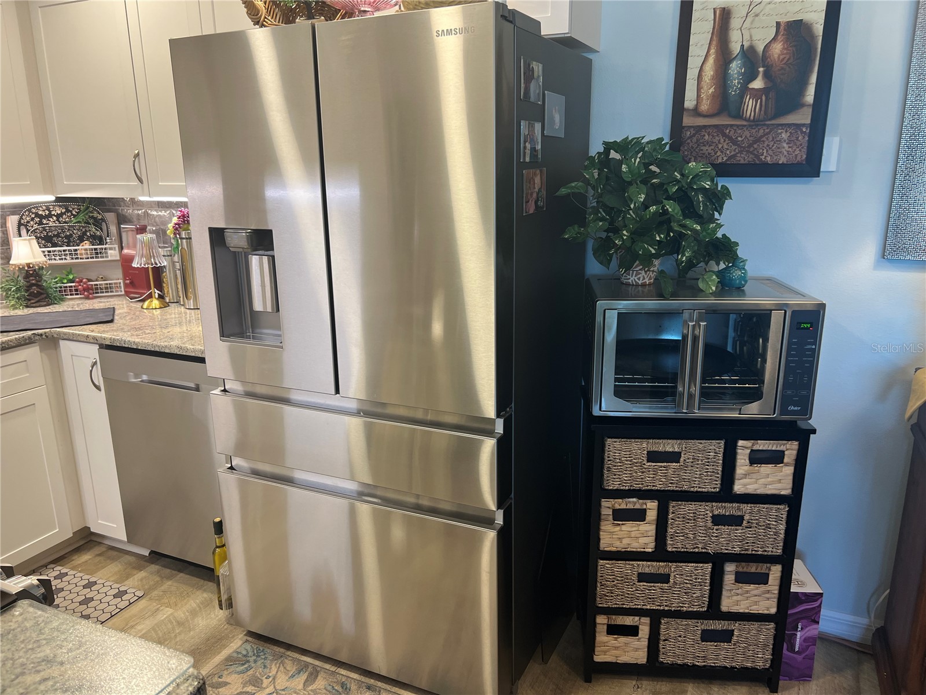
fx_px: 696
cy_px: 348
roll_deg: +0.4
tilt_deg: -15.5
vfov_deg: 53.1
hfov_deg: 67.3
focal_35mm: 26
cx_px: 463
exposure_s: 1/60
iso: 80
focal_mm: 5.7
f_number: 1.5
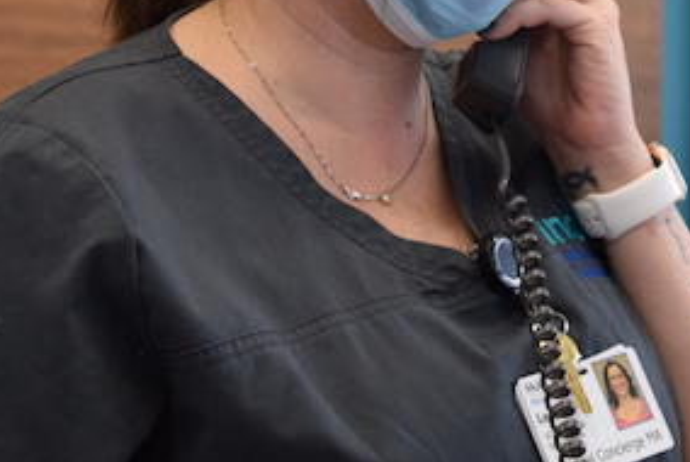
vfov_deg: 13.6
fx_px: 1823
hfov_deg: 21.0
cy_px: -215
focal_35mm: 95
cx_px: 617
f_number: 4
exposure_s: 1/60
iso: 400
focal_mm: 18
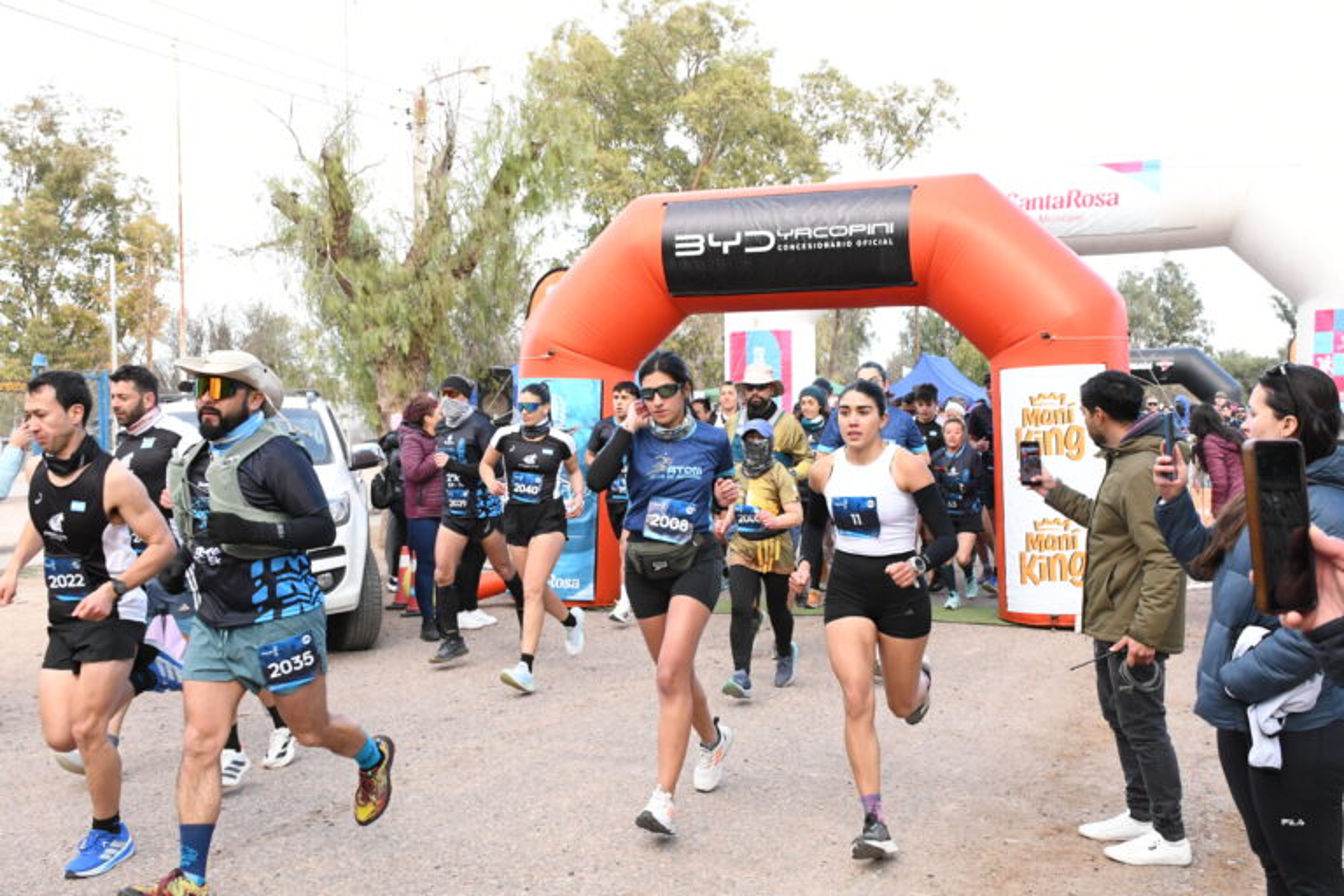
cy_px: 448
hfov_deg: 49.6
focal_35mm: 39
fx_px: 1456
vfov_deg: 34.2
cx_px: 672
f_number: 7.1
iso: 2500
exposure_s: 1/640
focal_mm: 26
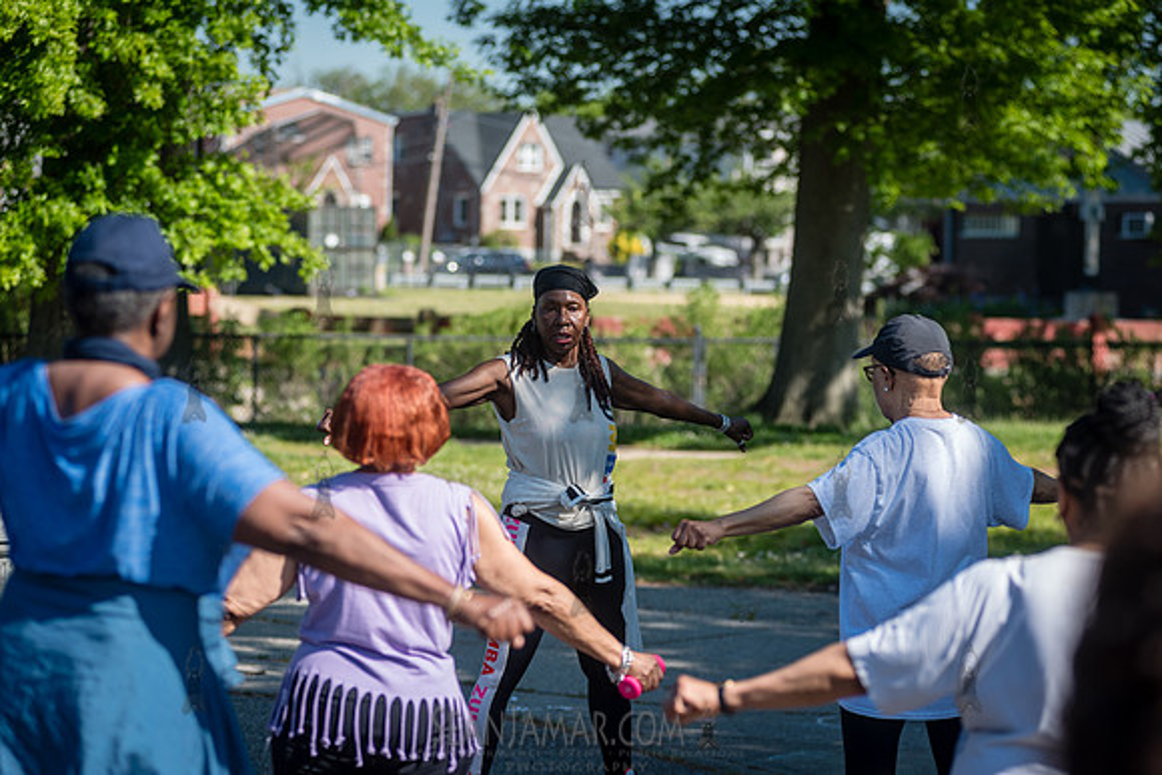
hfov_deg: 17.8
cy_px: 388
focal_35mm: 115
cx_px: 581
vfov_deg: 11.9
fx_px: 3705
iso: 200
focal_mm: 112
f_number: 3.5
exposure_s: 1/1600
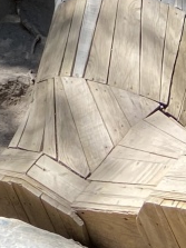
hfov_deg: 8.5
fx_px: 1140
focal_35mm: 159
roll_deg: +0.0
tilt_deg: +3.8
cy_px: -252
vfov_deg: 11.2
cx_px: -271
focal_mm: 4.25
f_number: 1.8
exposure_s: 1/471
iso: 32
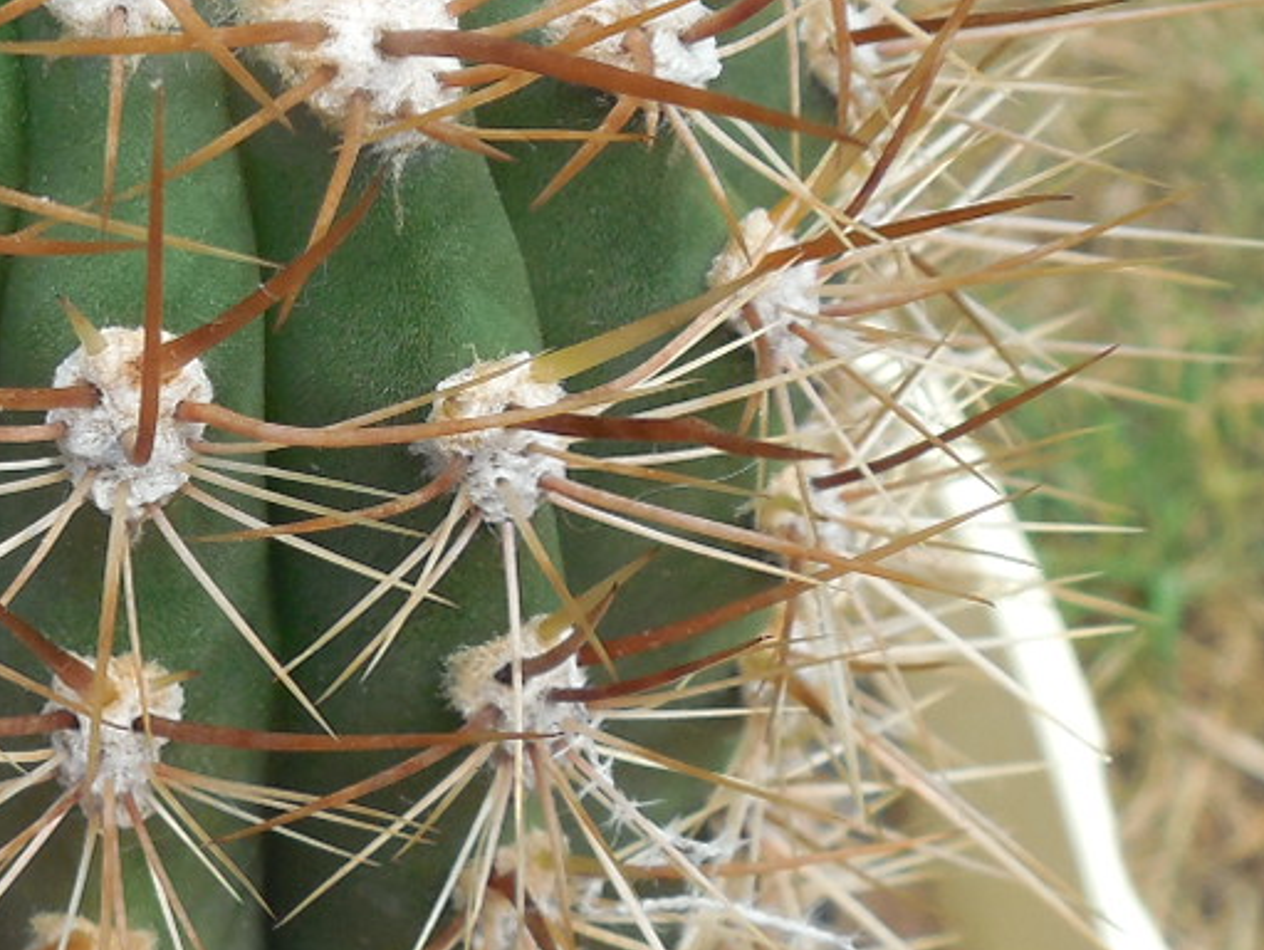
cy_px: 265
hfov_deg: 19.7
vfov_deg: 15.2
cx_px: 15
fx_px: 3544
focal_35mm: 97
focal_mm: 5.6
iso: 125
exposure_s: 1/320
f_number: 3.6
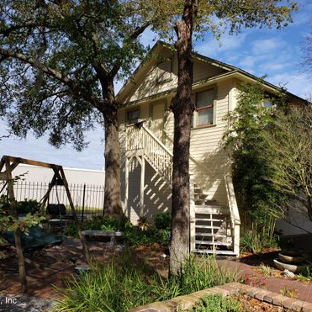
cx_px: 145
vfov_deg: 52.5
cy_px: 157
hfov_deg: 52.5
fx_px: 316
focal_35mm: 31
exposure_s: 1/1300
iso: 50
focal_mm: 4.3
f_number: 2.4
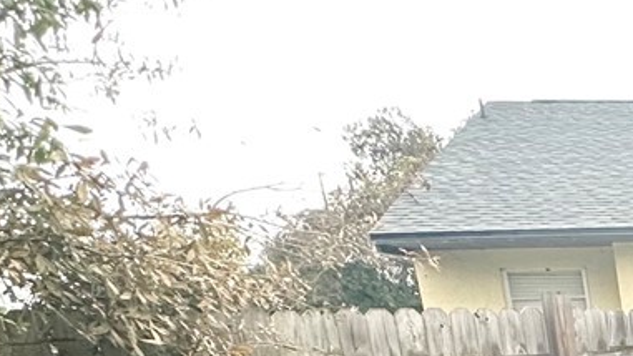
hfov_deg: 24.1
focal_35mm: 64
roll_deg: +1.4
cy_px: 694
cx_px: 999
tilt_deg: -20.3
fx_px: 1074
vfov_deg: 15.4
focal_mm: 2.22
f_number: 2.2
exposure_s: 1/99
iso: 160
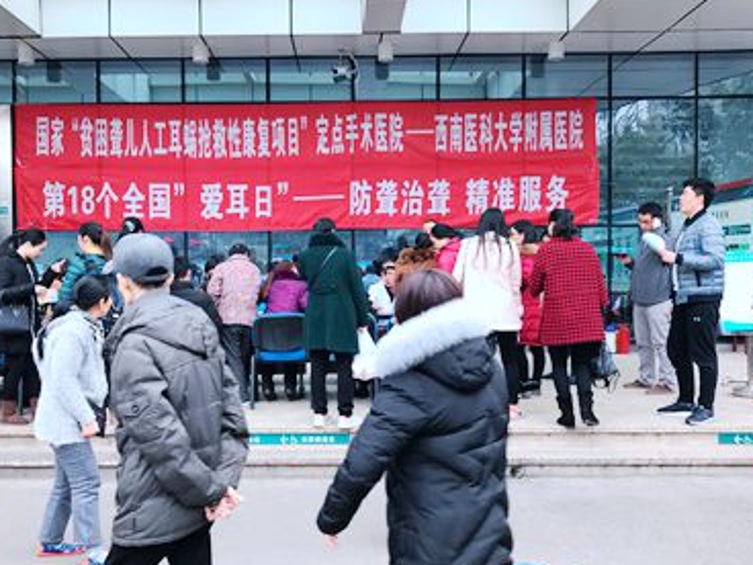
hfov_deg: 48.8
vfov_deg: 37.7
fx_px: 827
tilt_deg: +1.0
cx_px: 325
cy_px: 298
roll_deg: +0.5
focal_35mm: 38
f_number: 1.8
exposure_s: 1/65
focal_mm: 3.99
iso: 32
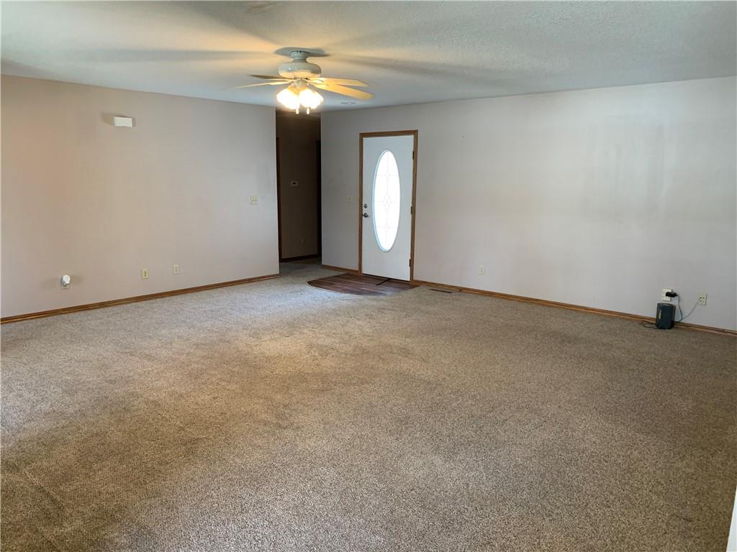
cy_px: 276
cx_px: 368
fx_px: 554
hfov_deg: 67.3
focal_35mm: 26
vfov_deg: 53.1
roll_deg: -0.7
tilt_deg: -10.6
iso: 160
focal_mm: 4.25
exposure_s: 1/60
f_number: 1.8
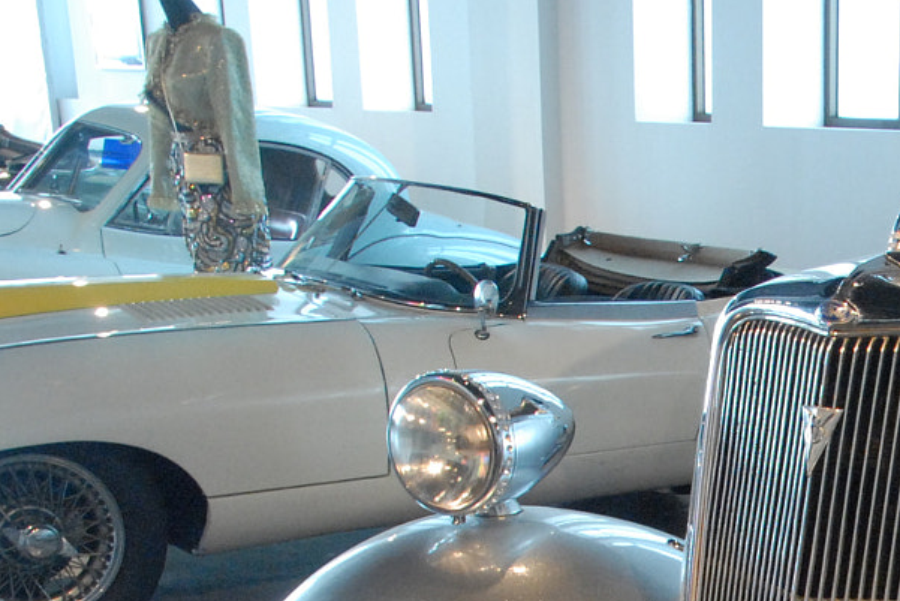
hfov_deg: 25.7
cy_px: 645
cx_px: 1029
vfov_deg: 18.3
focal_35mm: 72
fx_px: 1800
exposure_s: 1/30
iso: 1400
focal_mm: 18
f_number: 7.1
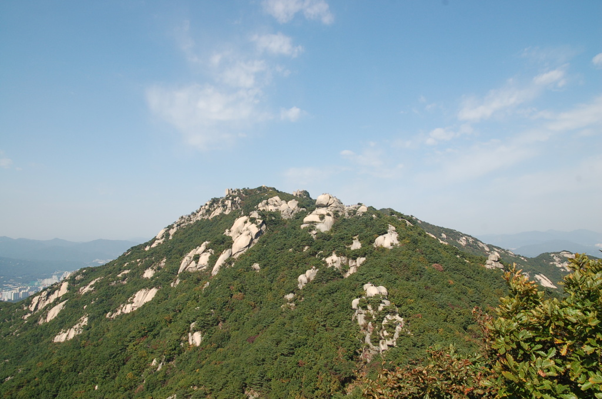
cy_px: 200
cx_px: 301
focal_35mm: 26
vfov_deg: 50.2
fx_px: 426
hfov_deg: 70.5
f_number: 9
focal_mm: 17
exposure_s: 1/320
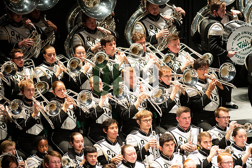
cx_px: 126
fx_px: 2099
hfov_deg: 6.9
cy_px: 84
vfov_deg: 4.6
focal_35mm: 300
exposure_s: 1/500
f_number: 2.8
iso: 3200
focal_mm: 300
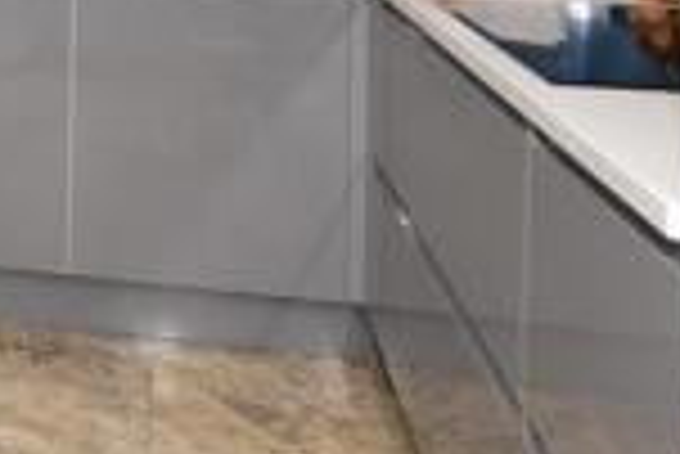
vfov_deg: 18.8
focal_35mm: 65
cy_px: -196
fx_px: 1229
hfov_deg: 25.9
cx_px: -234
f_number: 6.3
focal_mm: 10
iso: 400
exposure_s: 1/160
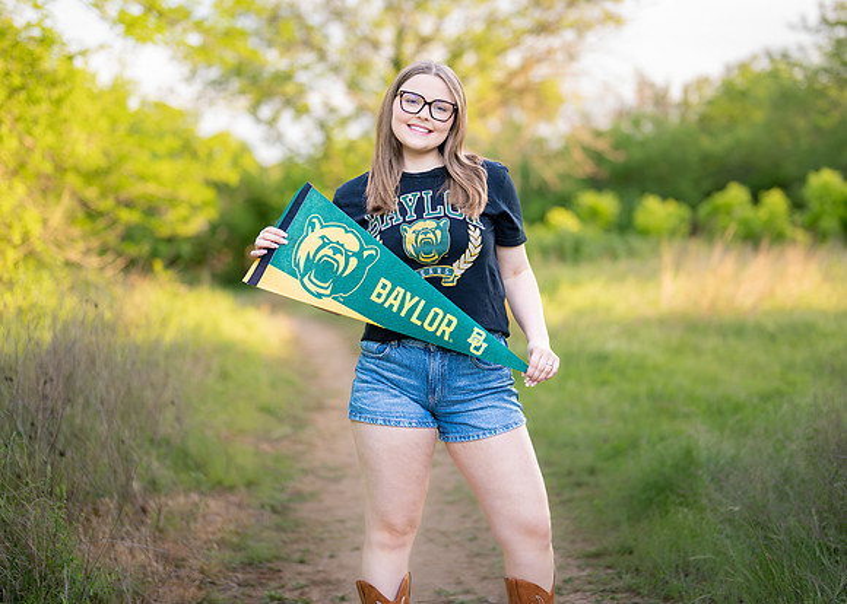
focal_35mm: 66
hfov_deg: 30.0
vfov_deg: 21.6
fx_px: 1580
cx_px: 438
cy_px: 243
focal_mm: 50
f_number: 1.2
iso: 320
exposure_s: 1/1250
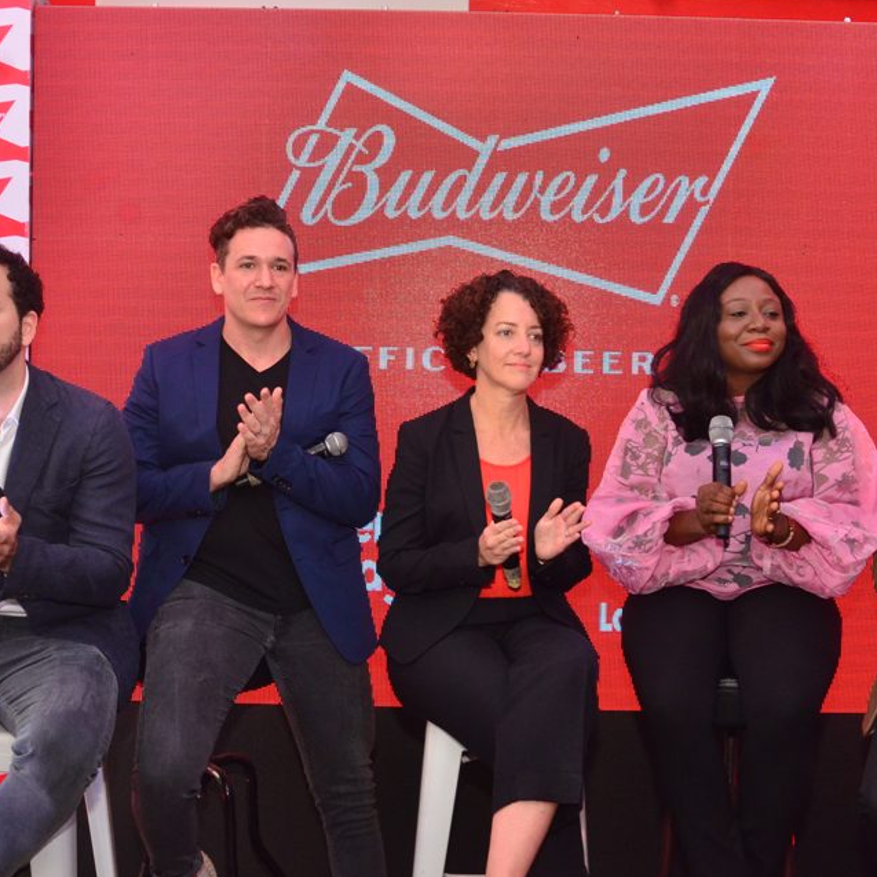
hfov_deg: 37.5
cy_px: 414
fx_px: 1290
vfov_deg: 37.5
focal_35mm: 45
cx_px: 492
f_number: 5.6
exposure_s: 1/125
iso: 1600
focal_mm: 22
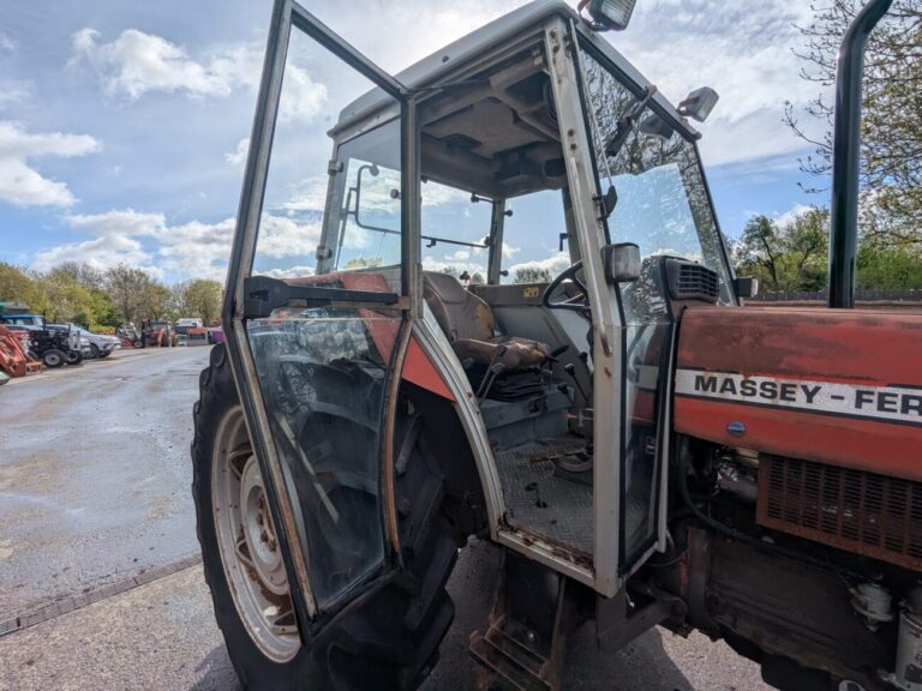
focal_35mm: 16
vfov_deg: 78.1
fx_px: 426
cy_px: 346
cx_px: 461
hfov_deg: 94.5
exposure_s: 1/3205
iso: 43
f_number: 2.2
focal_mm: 2.35
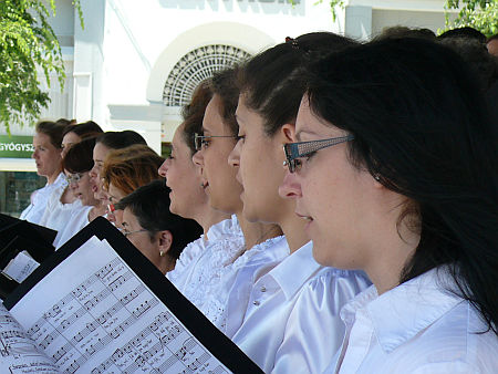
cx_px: 249
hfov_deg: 17.9
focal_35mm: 110
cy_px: 187
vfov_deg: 13.5
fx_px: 1583
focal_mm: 14
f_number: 4
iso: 100
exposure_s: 1/200
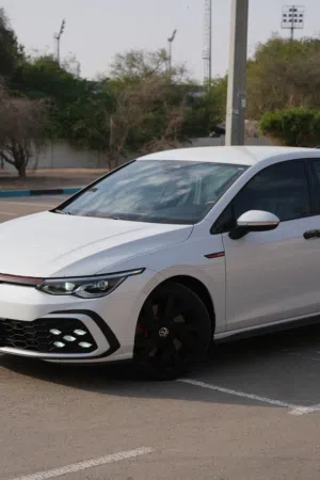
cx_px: 160
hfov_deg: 16.3
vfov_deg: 24.2
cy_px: 240
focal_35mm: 84
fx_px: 1120
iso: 320
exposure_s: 1/1600
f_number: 4.5
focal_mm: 56
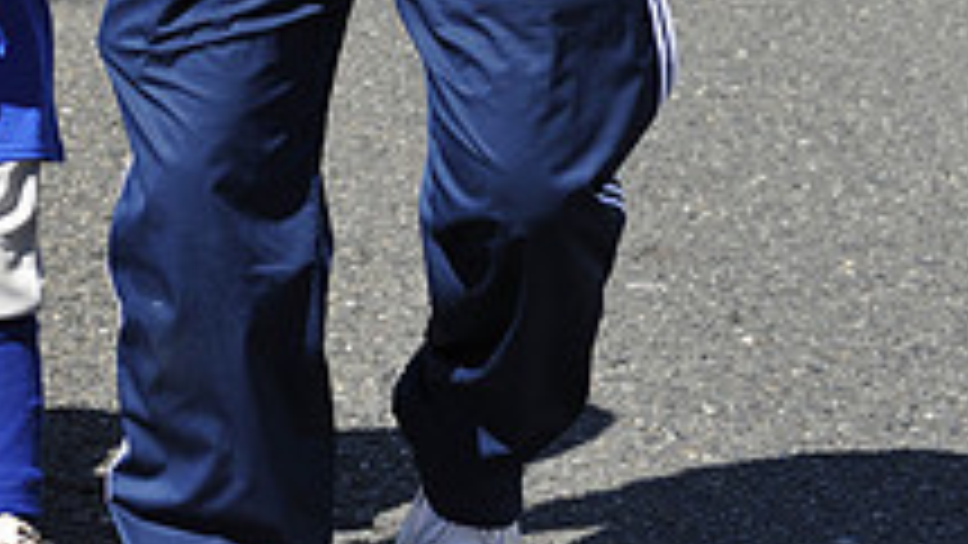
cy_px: -288
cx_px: -149
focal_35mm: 198
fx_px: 5083
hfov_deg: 10.7
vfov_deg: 6.1
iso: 200
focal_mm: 70
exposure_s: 1/800
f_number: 5
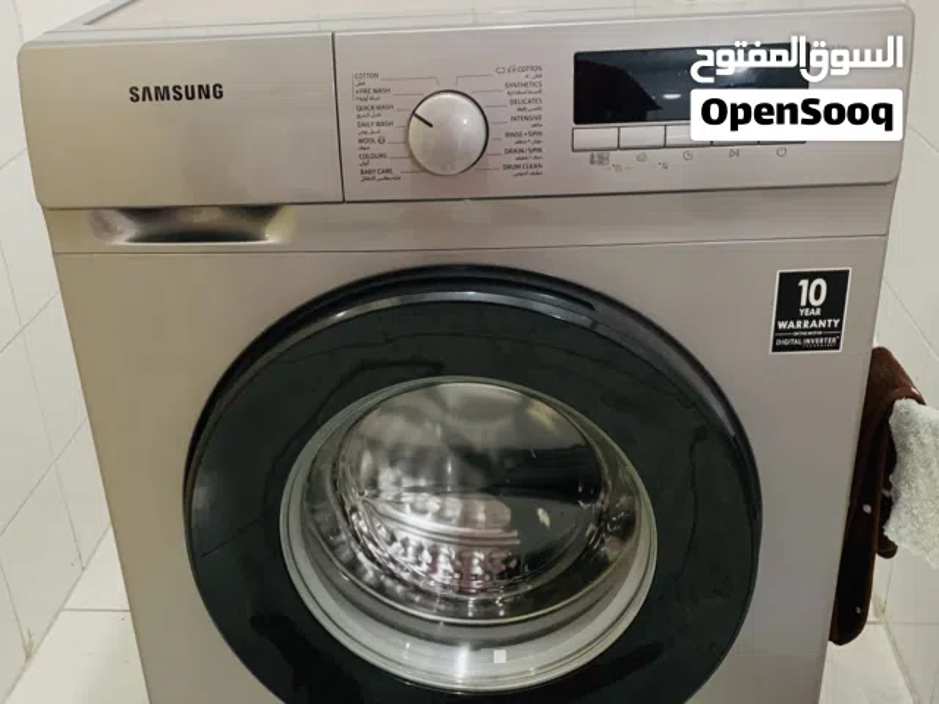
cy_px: 352
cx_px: 470
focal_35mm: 26
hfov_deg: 67.3
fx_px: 705
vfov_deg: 53.1
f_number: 1.8
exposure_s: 1/50
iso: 125
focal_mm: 4.25
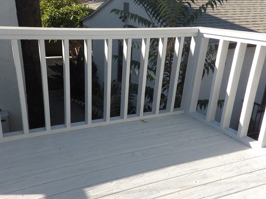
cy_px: 107
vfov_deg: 53.0
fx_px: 200
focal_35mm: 26
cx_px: 122
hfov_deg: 67.2
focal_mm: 4.3
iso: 100
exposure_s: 1/511
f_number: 3.2
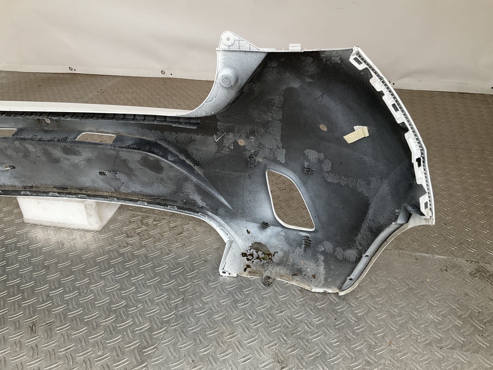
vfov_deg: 48.2
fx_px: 413
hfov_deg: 61.7
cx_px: 246
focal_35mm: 29
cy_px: 185
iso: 64
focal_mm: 3
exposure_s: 1/100
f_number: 1.8
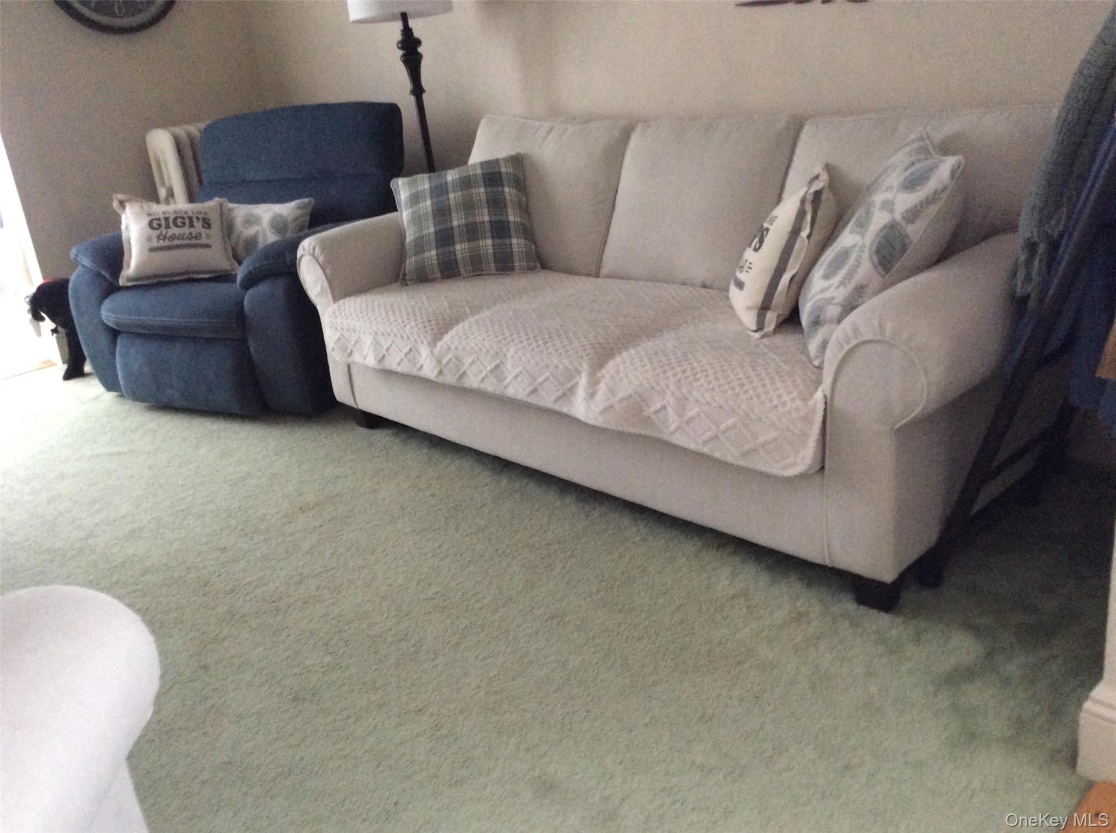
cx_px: 558
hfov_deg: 56.9
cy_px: 416
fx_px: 1030
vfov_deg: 44.0
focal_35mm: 32
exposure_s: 1/15
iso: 320
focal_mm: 3.3
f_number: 2.4
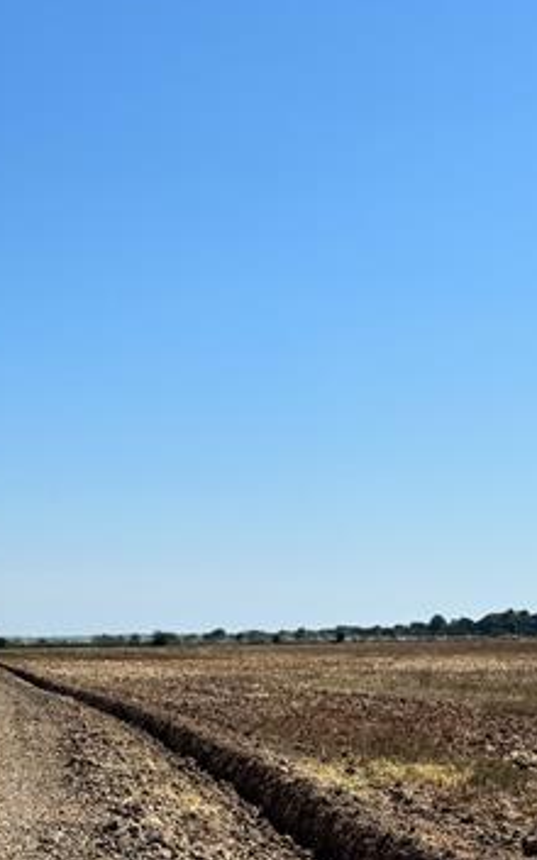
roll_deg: +1.3
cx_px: 5
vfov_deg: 27.0
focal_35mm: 74
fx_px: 1733
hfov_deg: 17.2
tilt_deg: -4.5
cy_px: 757
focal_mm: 6.76
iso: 80
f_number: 1.78
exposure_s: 1/7937
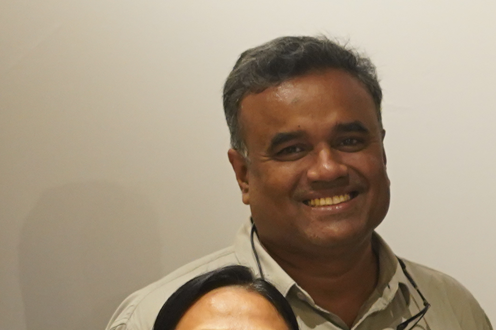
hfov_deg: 6.8
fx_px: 3913
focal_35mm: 284
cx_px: 1217
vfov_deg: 4.8
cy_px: 608
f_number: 2.8
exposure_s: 1/100
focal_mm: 50
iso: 2000
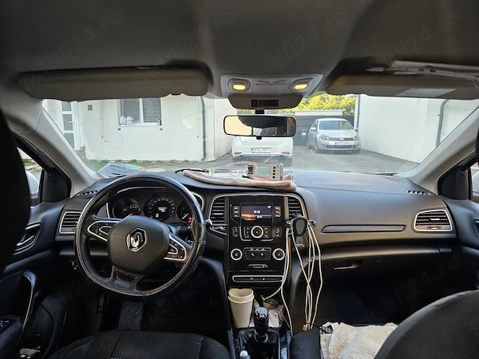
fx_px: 318
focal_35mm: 23
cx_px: 240
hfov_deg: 73.9
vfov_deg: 58.9
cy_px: 180
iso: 160
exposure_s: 1/100
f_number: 1.7
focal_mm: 6.3
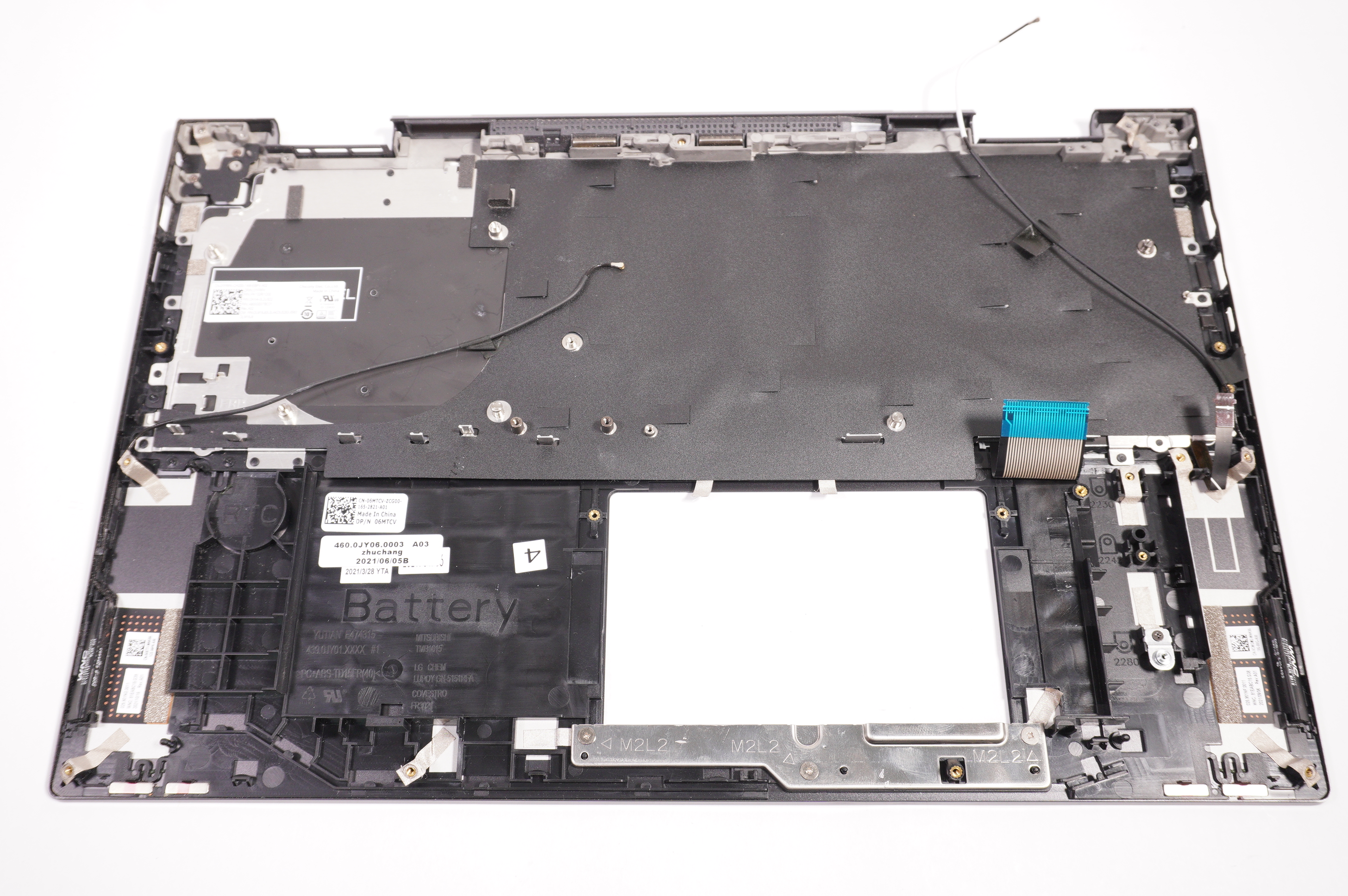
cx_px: 668
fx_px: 1160
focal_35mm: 31
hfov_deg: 60.3
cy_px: 456
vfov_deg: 42.2
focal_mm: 20
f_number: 5.6
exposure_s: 1/50
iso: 400
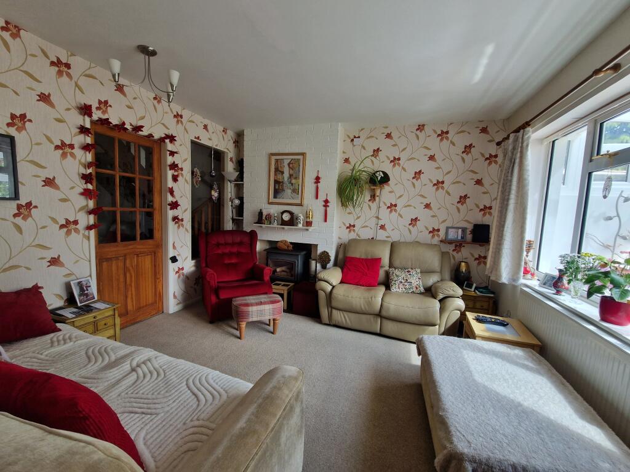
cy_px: 236
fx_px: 237
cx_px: 315
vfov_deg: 89.9
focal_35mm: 13
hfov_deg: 106.2
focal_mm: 2.2
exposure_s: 1/100
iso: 100
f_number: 2.2
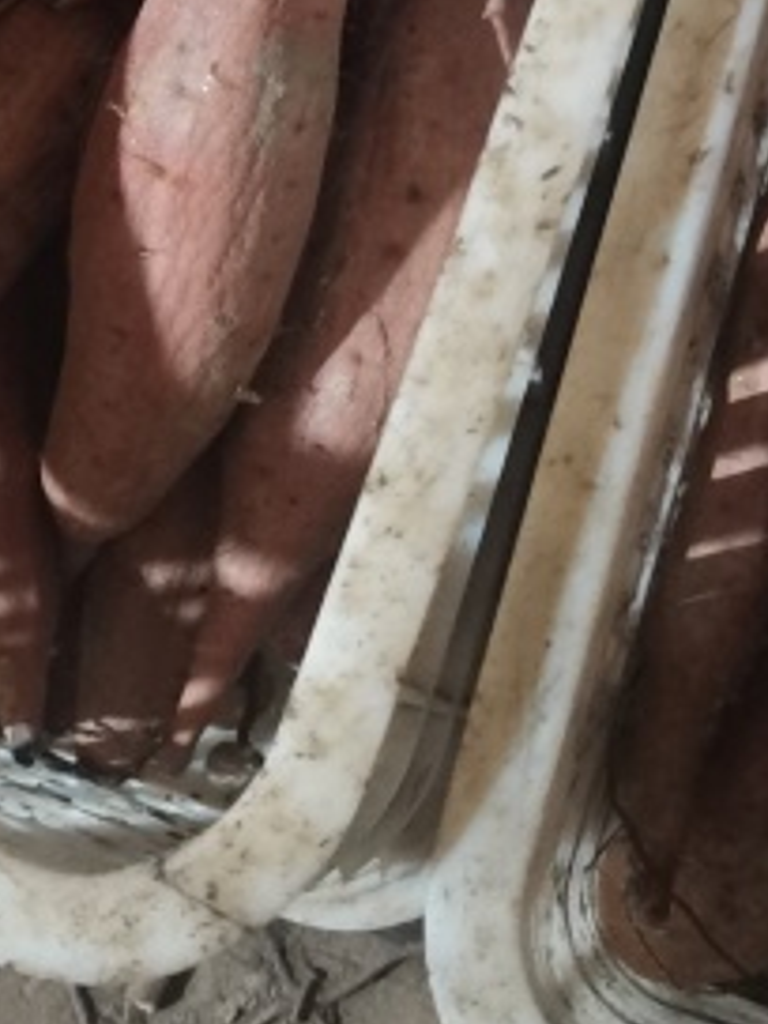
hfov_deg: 14.4
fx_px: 3017
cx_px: 136
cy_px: -386
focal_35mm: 102
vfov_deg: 17.8
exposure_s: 1/20
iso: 1250
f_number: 1.8
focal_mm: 5.58
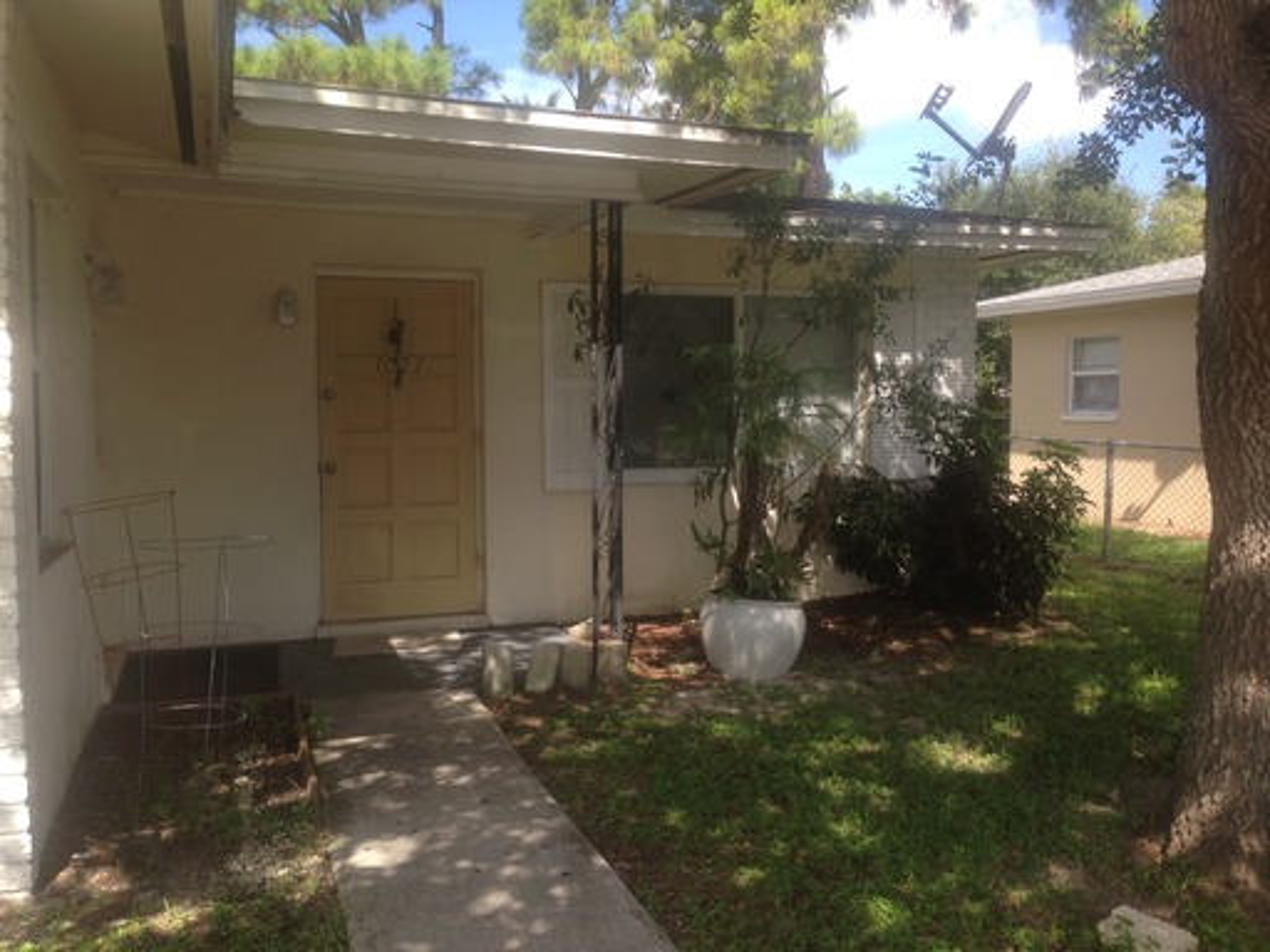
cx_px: 635
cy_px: 476
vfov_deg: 42.9
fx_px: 1211
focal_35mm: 33
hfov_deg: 55.4
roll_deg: -0.9
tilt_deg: -2.5
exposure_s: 1/521
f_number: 2.4
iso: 50
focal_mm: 4.12
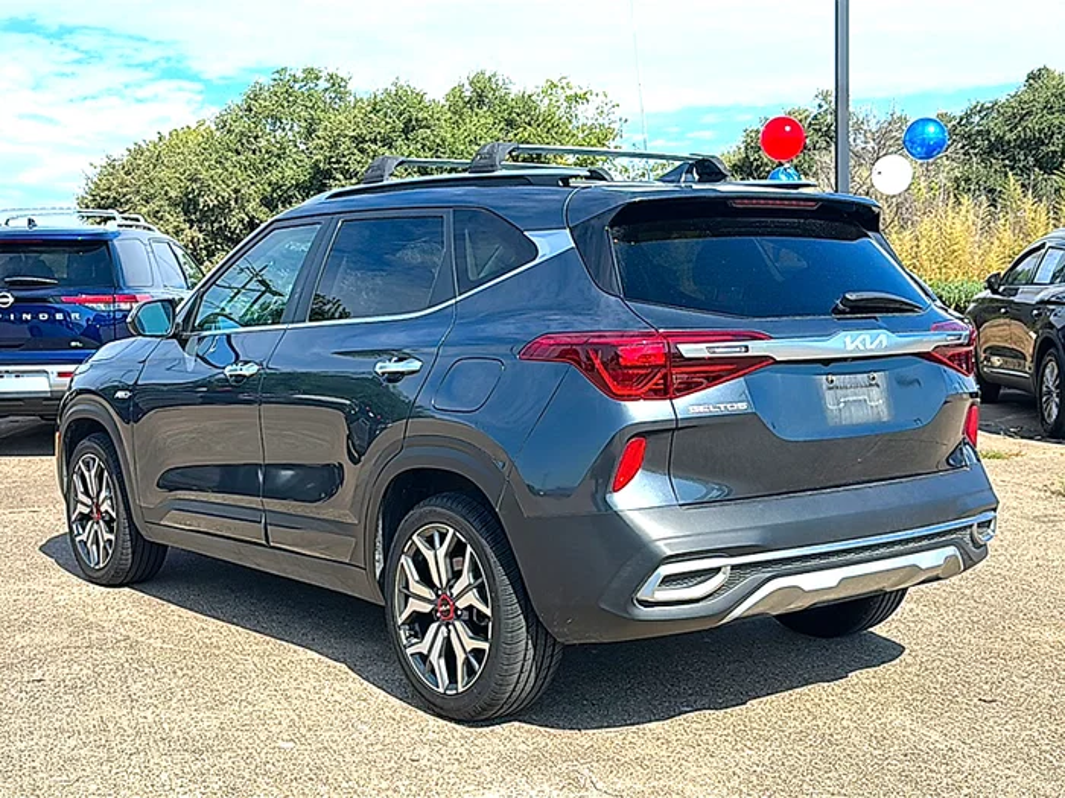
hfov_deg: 47.9
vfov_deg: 36.8
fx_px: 1200
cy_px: 399
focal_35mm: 39
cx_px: 532
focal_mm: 6.86
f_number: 1.78
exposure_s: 1/2674
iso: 80
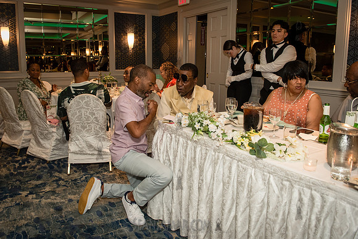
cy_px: 105
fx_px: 290
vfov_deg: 44.7
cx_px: 170
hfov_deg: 63.3
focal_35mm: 29
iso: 1600
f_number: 3.5
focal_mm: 26
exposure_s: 1/160
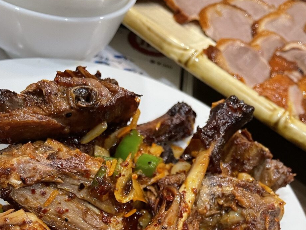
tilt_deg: -54.8
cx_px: 115
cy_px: 261
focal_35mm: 45
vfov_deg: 28.8
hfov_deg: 41.8
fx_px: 398
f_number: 1.6
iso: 125
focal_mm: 4.2
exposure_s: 1/50
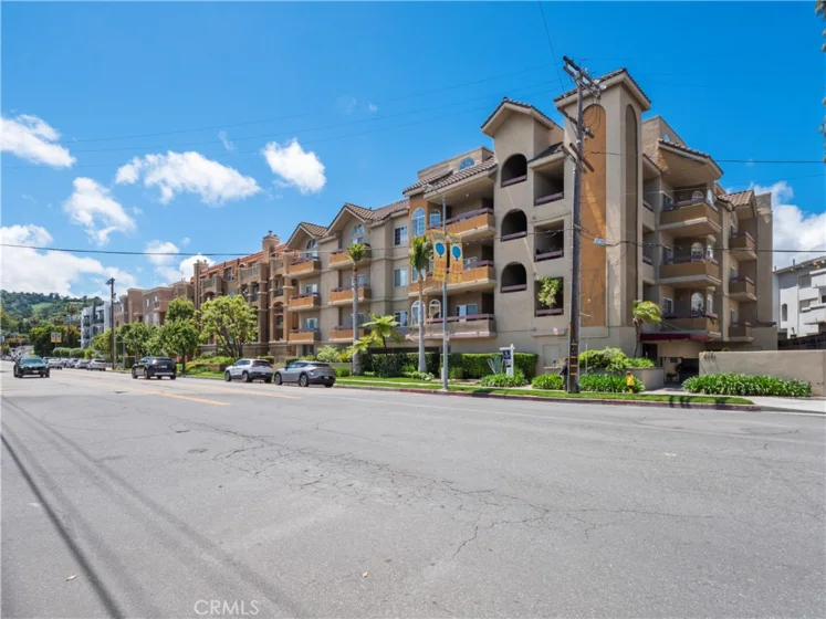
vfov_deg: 71.6
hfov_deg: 87.8
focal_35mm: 18
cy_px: 310
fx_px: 429
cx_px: 413
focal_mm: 9
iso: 200
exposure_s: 1/250
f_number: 8
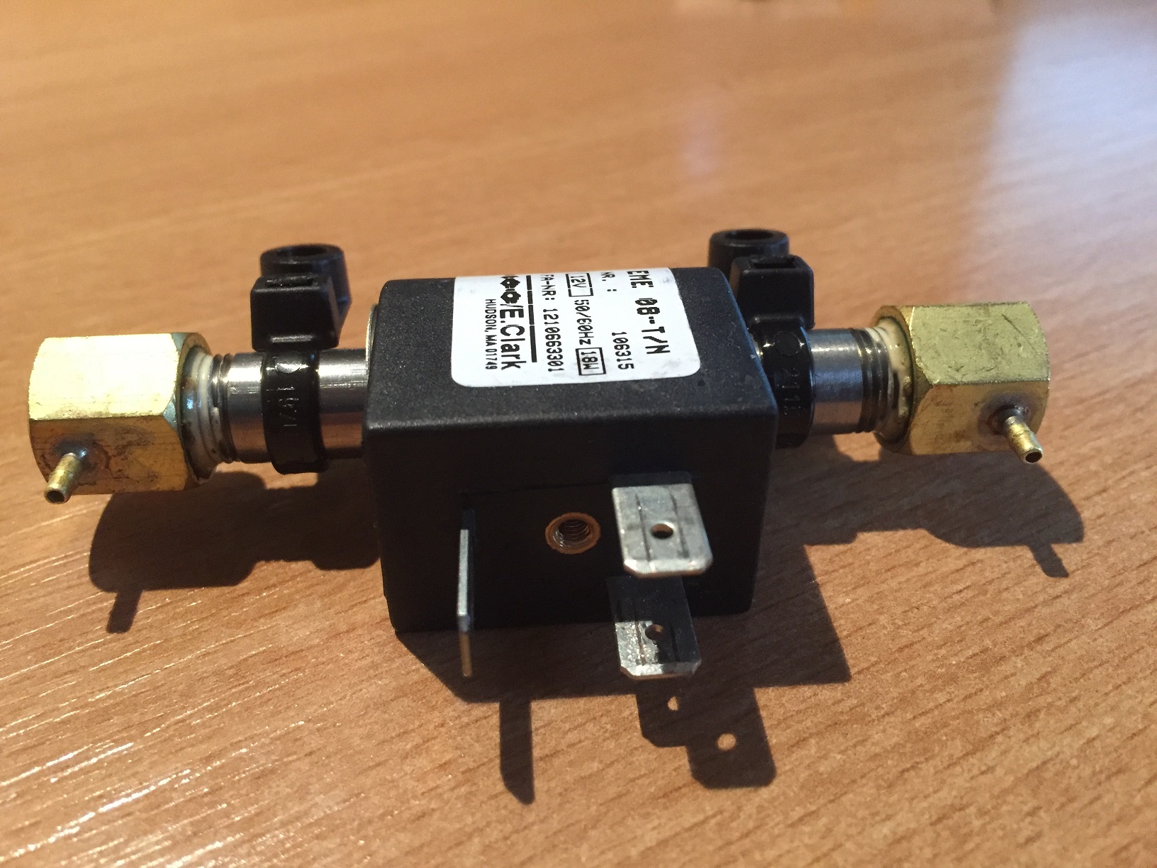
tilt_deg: -36.3
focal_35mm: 29
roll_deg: -2.6
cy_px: 434
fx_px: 969
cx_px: 578
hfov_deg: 61.7
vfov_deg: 48.2
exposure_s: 1/25
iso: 250
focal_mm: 4.15
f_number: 2.2
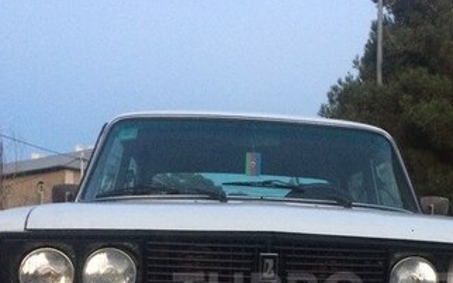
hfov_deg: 32.1
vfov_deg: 19.9
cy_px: 294
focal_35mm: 63
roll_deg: -2.2
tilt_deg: -1.5
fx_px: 778
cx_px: 317
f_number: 2.2
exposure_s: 1/20
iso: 320
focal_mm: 4.15
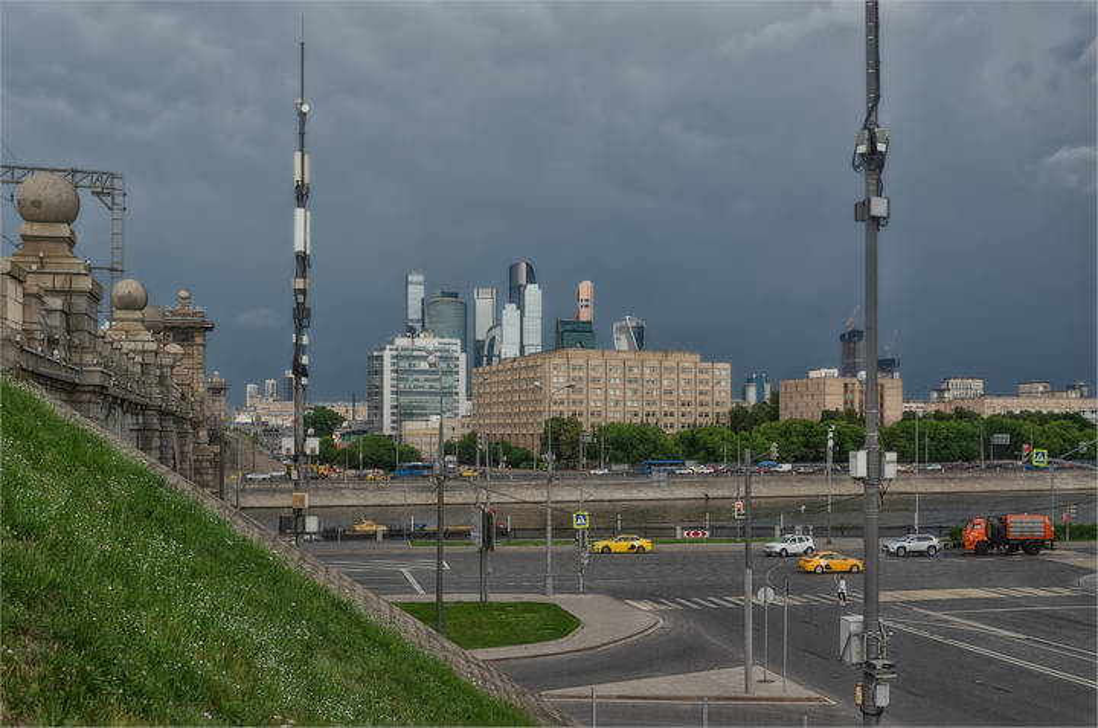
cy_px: 364
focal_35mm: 38
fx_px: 1141
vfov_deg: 35.3
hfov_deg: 51.4
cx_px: 549
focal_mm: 25
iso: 400
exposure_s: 1/250
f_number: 8
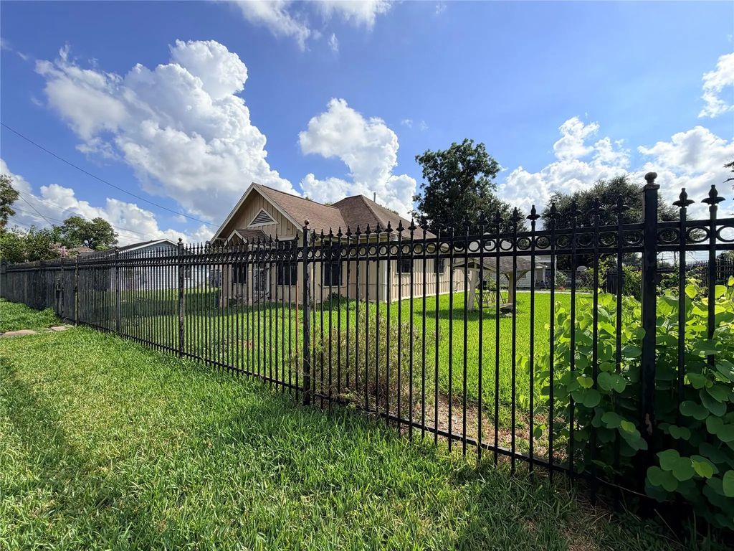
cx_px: 367
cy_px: 276
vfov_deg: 85.7
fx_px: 297
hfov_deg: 102.1
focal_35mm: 14
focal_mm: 2.22
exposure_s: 1/1087
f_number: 2.2
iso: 20
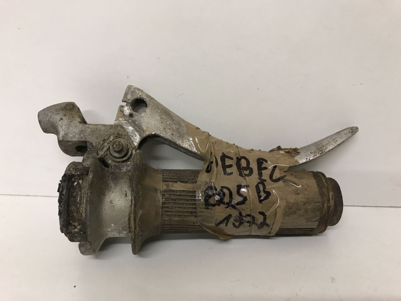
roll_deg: +2.5
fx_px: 324
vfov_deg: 49.7
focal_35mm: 28
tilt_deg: -26.3
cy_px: 150
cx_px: 200
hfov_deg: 63.4
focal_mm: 3.99
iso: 40
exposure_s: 1/17
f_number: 1.8
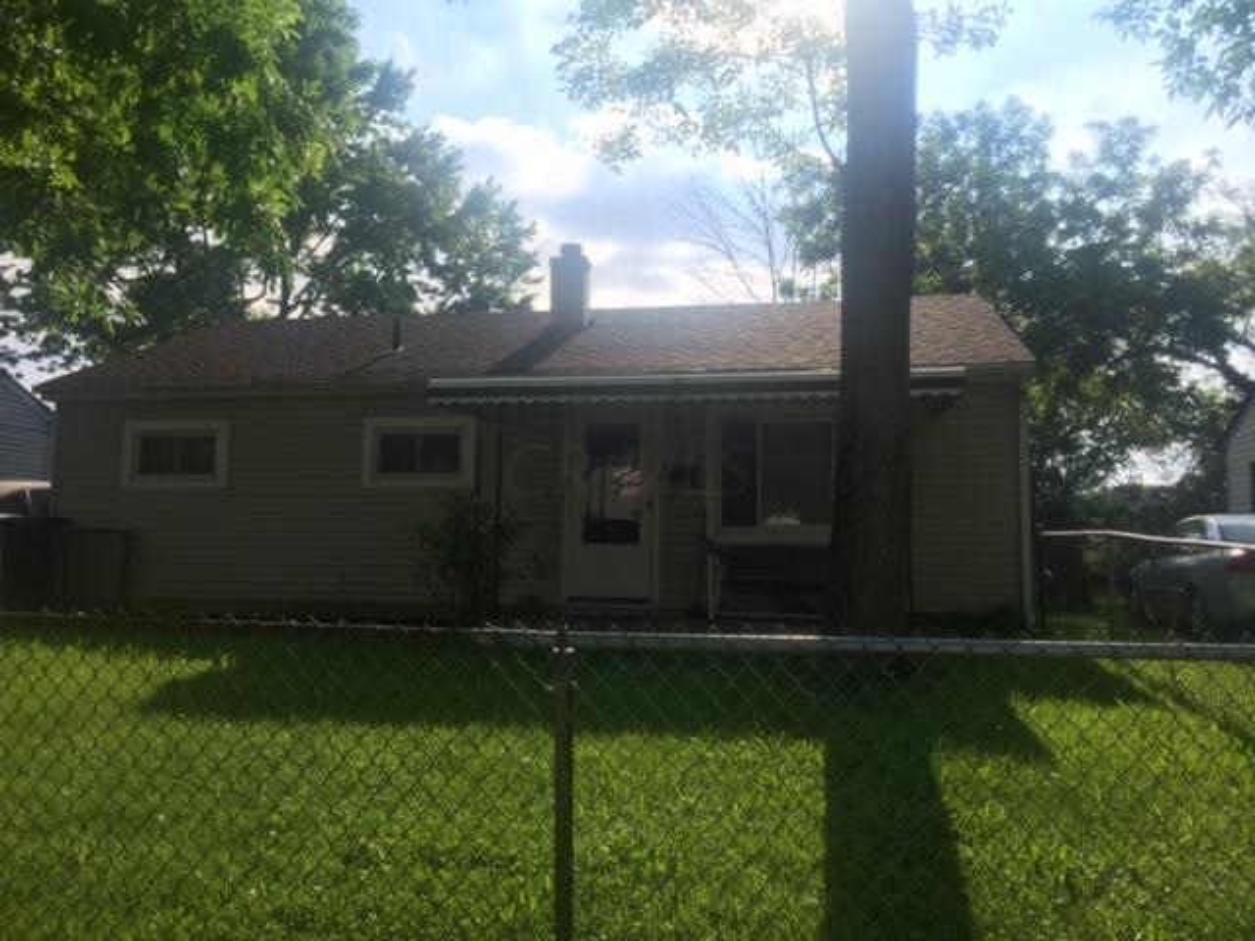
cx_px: 628
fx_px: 1051
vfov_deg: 48.2
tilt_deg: +4.6
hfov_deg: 61.7
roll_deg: -0.4
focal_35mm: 29
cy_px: 470
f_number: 2.2
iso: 32
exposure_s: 1/1799
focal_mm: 4.15
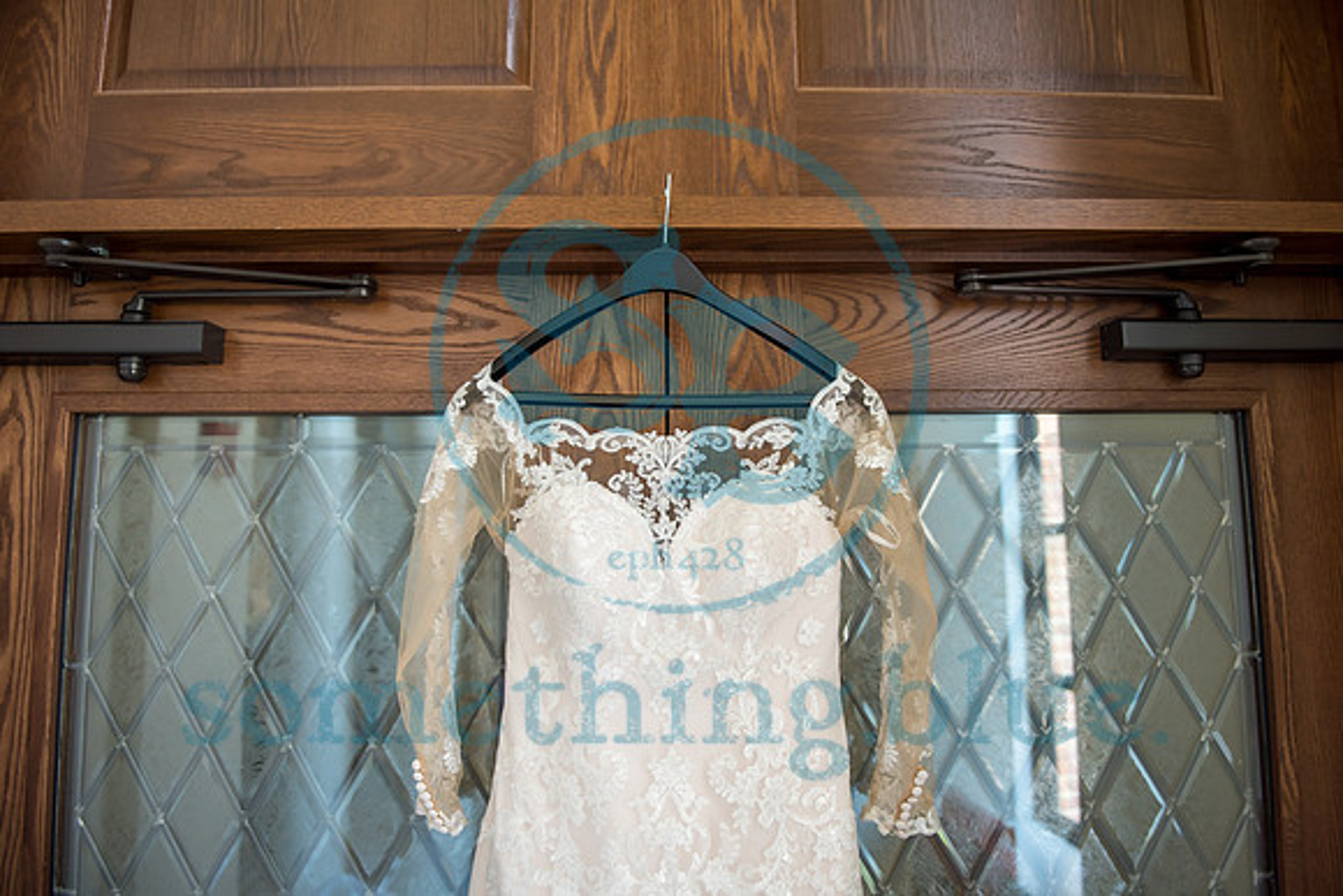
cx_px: 685
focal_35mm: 25
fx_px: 928
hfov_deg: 71.8
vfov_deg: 51.5
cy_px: 448
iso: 400
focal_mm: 24
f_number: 2.8
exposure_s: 1/200
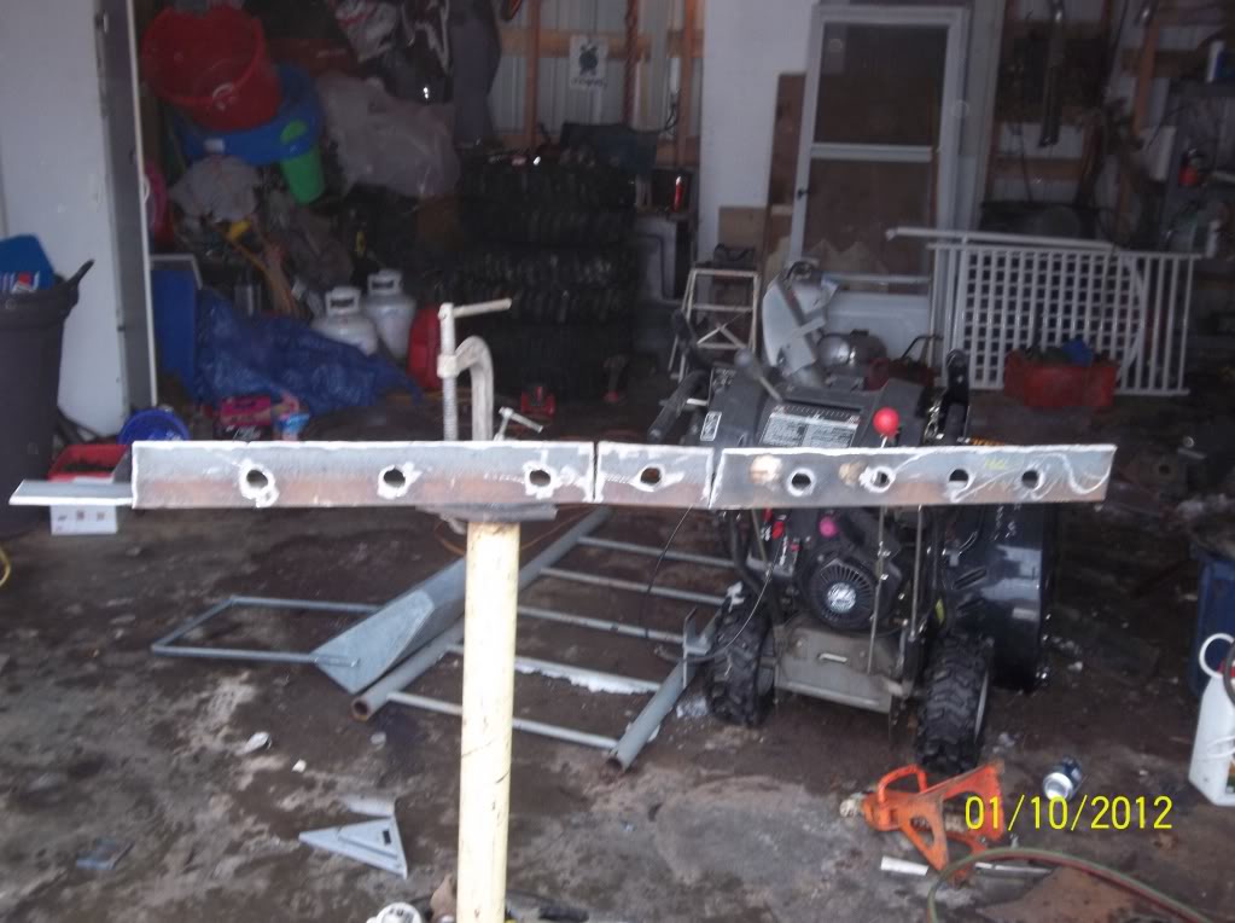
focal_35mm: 37
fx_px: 1318
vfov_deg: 38.6
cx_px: 618
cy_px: 462
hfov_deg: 50.2
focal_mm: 6.6
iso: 160
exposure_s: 1/40
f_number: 4
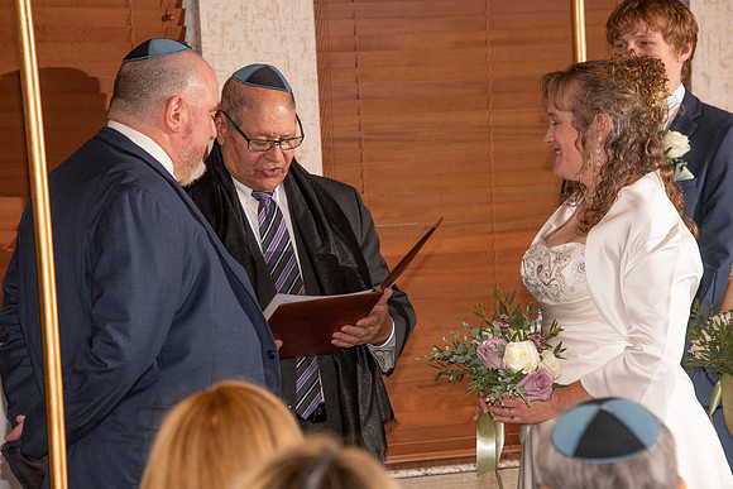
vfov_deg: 6.9
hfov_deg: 10.3
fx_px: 4073
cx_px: 366
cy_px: 244
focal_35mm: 200
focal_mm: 200
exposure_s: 1/160
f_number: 9
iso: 1000
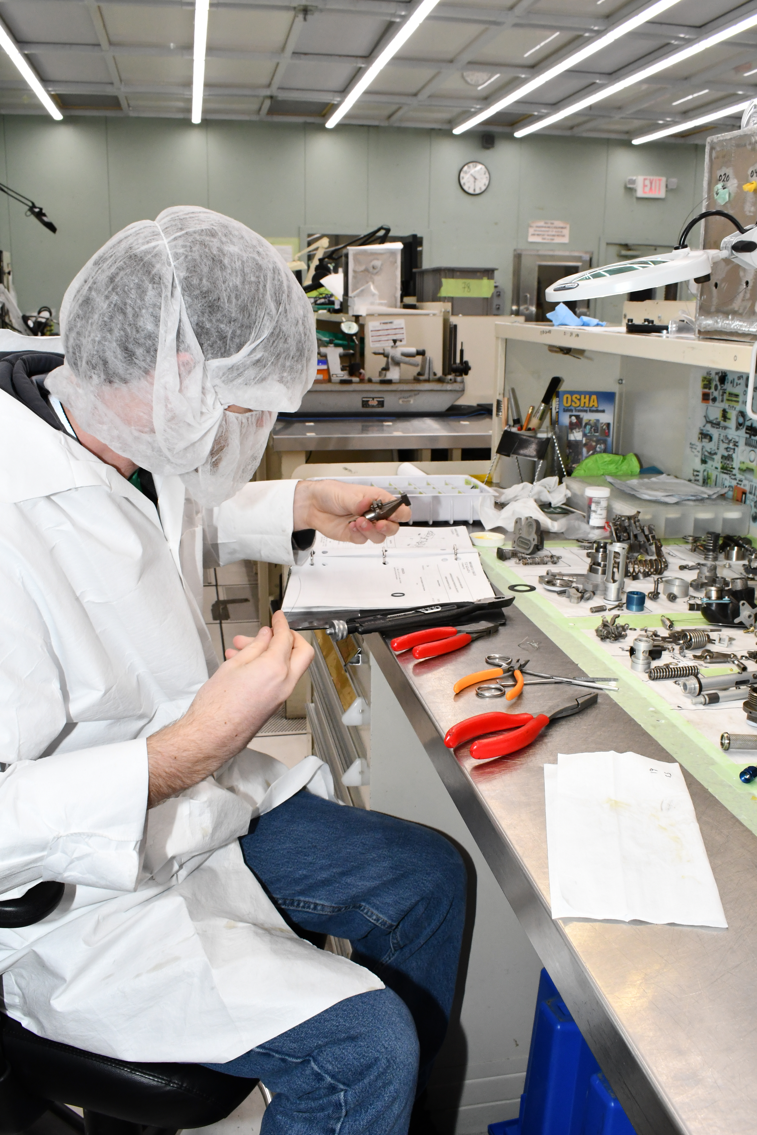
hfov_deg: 42.3
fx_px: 978
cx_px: 378
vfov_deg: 60.3
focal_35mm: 31
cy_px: 568
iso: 1600
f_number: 14
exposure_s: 1/250
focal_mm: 21
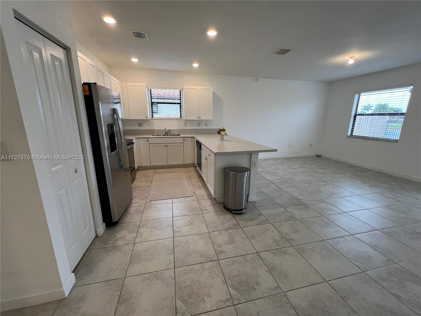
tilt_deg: -13.4
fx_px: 158
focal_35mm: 13
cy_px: 158
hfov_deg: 106.2
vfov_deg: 89.9
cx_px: 210
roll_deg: -0.1
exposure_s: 1/120
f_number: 1.8
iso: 160
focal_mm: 1.57
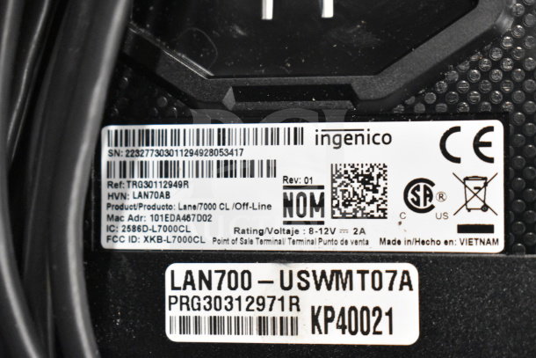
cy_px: 179
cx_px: 268
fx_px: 1117
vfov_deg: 18.2
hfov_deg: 27.0
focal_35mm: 75
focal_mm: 50
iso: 8000
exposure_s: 1/80
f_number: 5.6
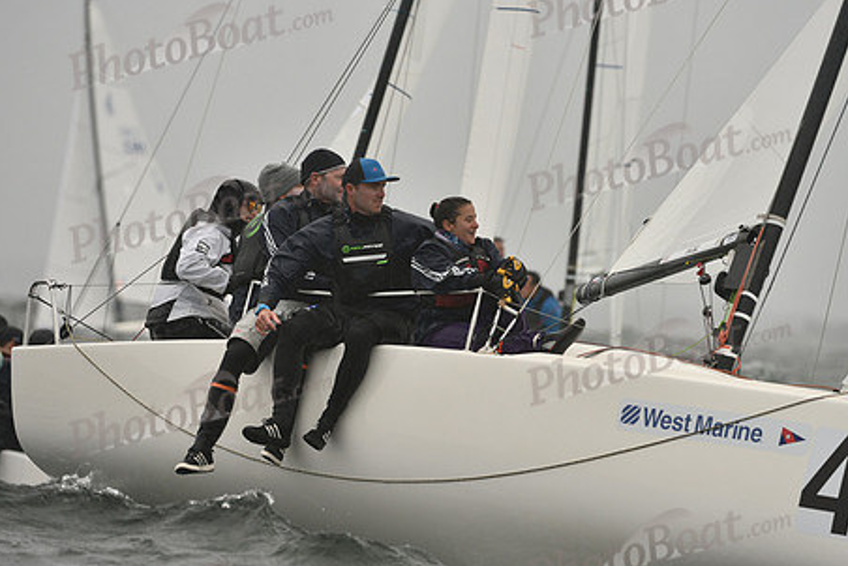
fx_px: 9074
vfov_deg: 3.6
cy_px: 286
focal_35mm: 385
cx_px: 432
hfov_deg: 5.4
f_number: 5
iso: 400
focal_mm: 300
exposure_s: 1/1000
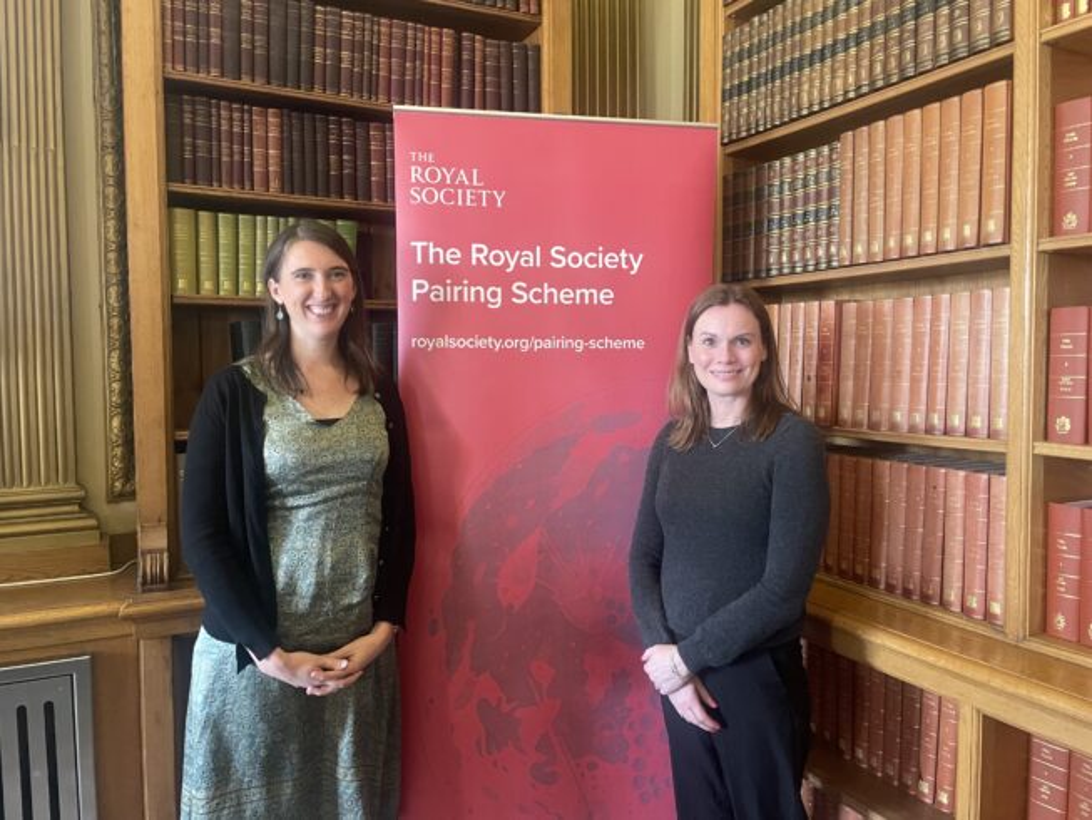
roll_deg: +0.0
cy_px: 410
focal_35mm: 26
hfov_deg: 67.3
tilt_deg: -3.5
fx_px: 820
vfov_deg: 53.1
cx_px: 546
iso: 320
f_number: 1.6
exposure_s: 1/50
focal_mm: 4.2
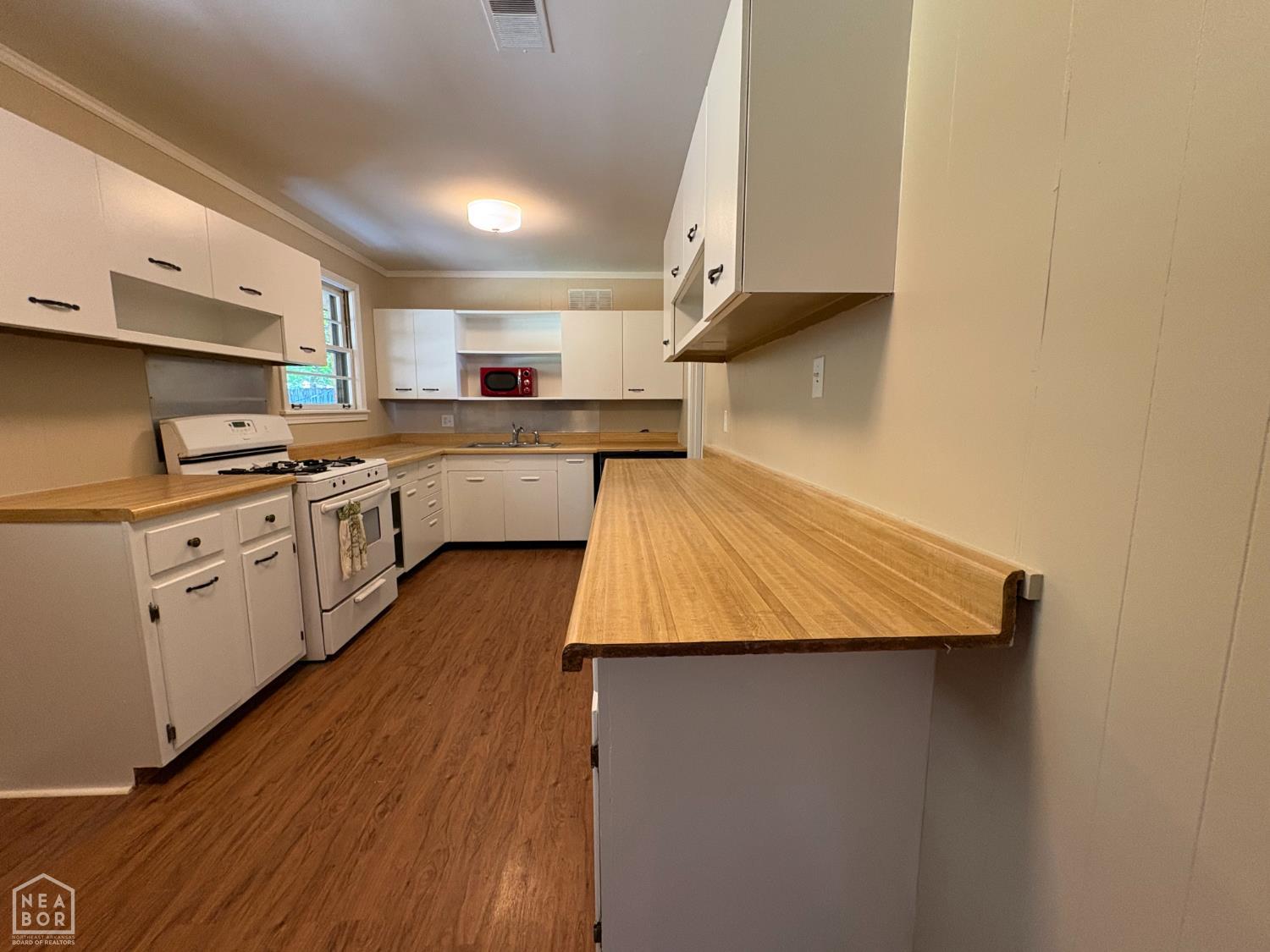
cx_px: 635
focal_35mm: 14
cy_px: 476
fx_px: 514
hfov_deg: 102.1
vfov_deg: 85.7
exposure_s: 1/60
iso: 400
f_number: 2.2
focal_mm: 2.22
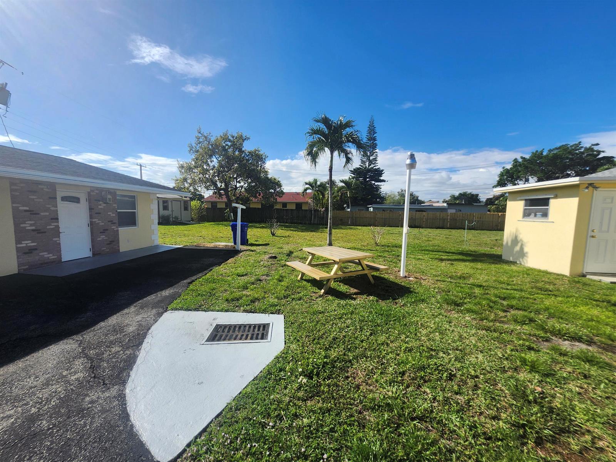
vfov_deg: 89.9
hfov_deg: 106.2
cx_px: 308
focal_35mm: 13
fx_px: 231
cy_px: 231
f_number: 2.2
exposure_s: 1/2033
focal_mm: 1.74
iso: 40
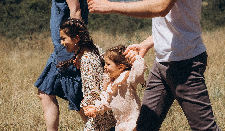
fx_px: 458
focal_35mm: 76
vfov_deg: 16.3
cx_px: 130
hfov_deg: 27.6
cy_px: 50
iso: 200
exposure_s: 1/2000
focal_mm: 35
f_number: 3.6
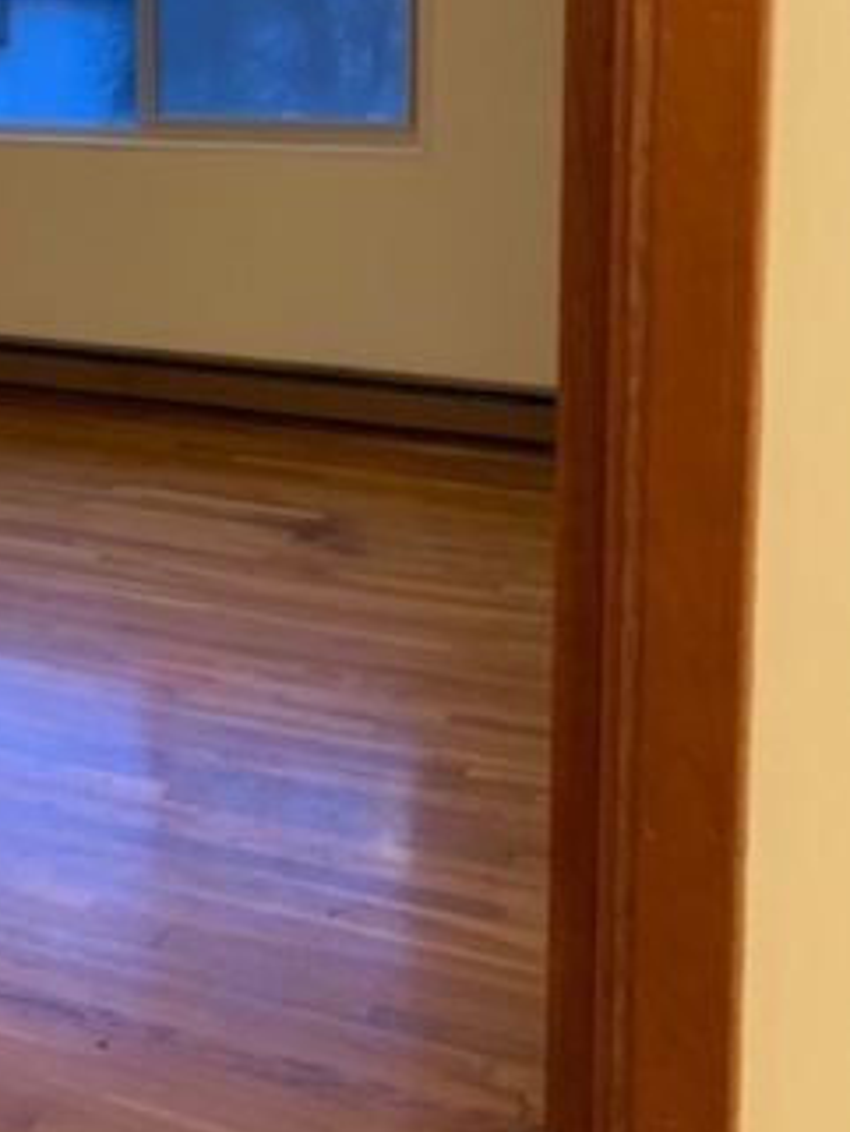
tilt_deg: -4.7
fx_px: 1767
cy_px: 199
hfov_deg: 25.6
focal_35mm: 54
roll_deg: +0.6
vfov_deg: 34.3
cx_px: -21
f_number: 1.8
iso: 400
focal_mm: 4.25
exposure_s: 1/30
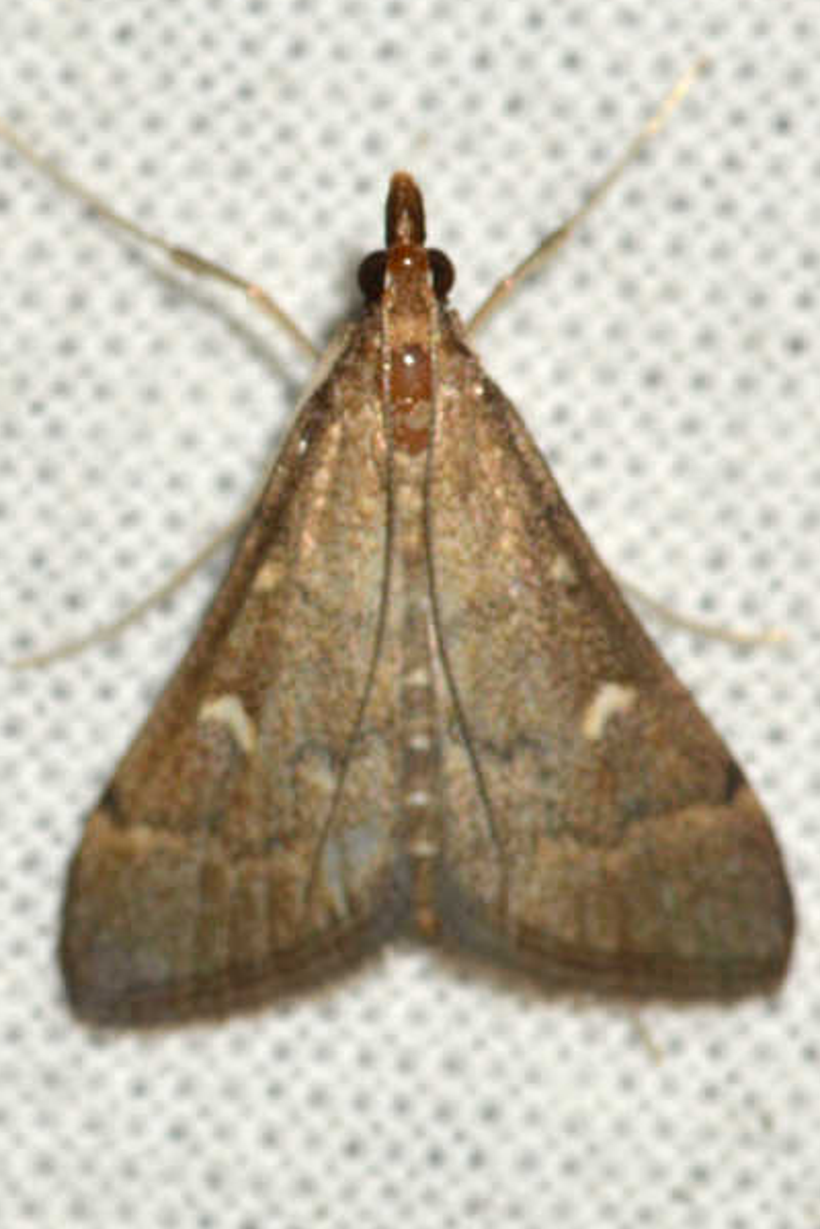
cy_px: 608
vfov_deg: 12.8
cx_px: 387
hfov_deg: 8.6
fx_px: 5466
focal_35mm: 160
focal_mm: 100
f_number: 20
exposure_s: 1/200
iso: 100
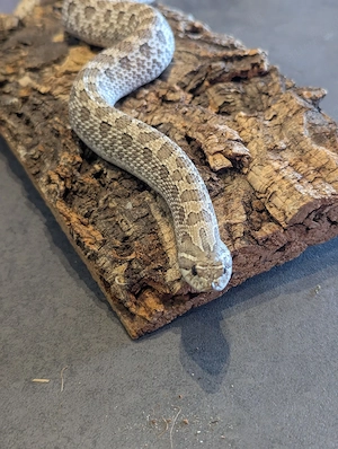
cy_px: 224
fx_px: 623
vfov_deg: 39.6
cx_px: 169
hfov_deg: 30.4
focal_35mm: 48
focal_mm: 6.81
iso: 176
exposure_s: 1/101
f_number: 1.85
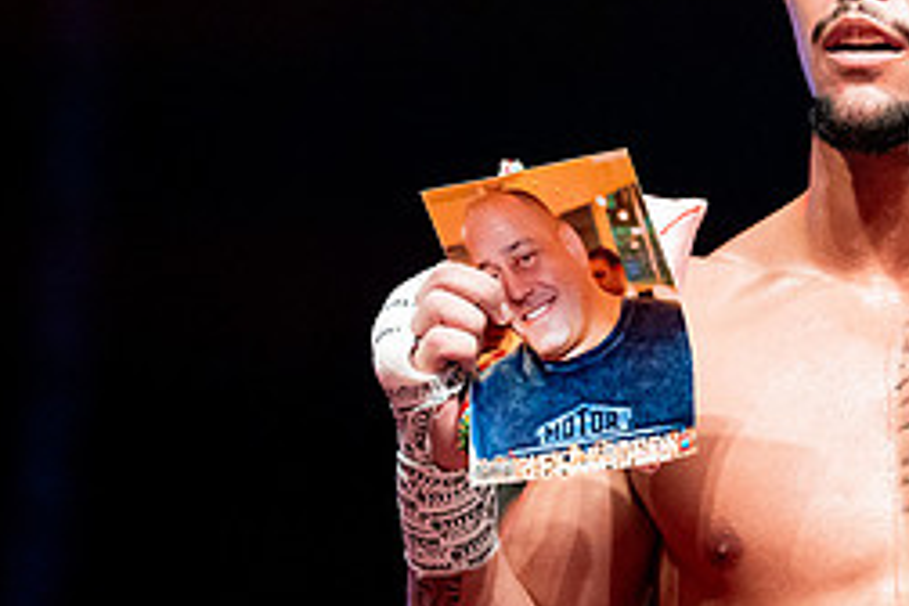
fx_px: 8711
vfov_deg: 4.0
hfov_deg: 6.0
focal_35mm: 345
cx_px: 920
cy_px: 164
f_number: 2.8
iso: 4000
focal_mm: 150
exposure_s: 1/1000
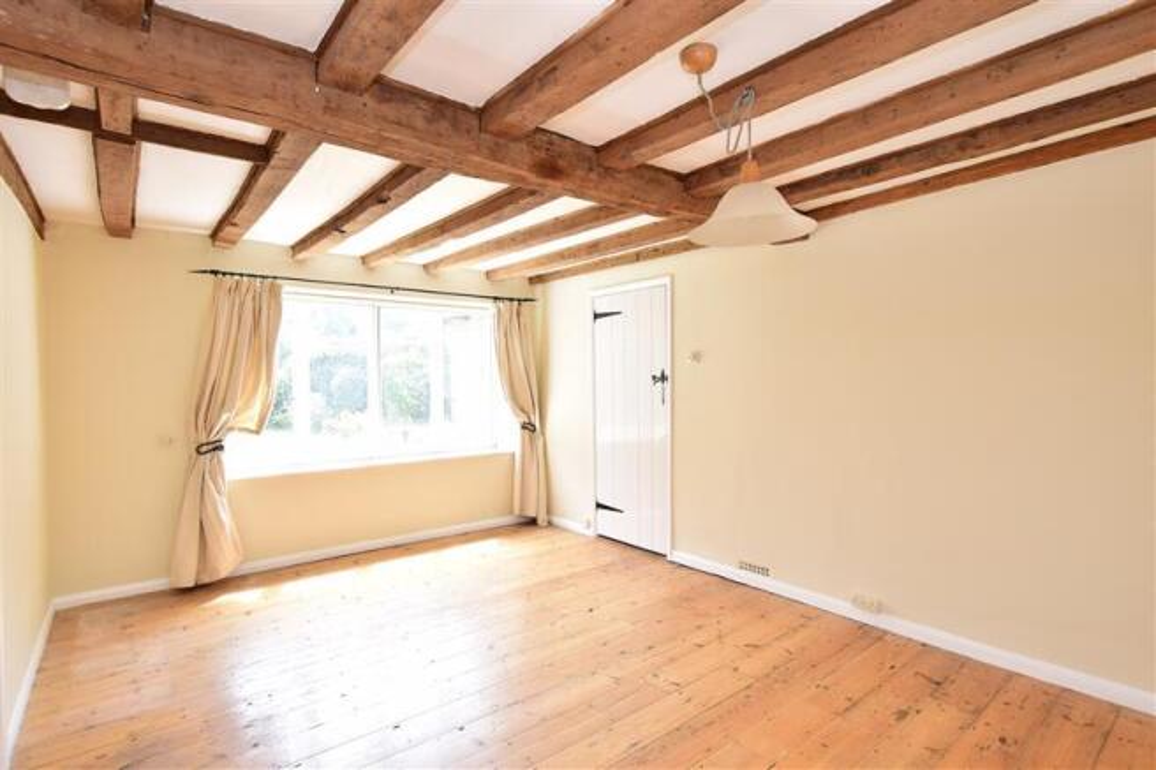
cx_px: 578
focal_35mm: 18
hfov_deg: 90.0
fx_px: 578
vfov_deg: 67.4
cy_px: 385
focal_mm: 12
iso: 400
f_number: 10
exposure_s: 1/30
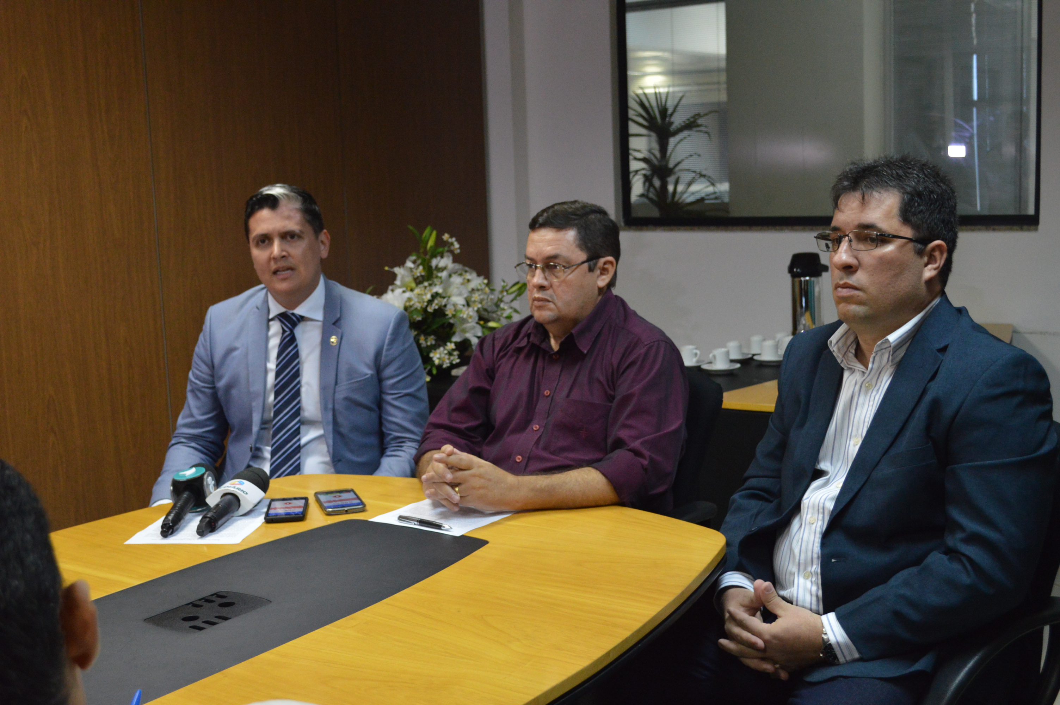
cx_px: 530
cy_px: 352
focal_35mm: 45
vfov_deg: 29.8
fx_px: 1324
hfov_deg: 43.6
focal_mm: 30
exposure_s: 1/60
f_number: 4.5
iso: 1800
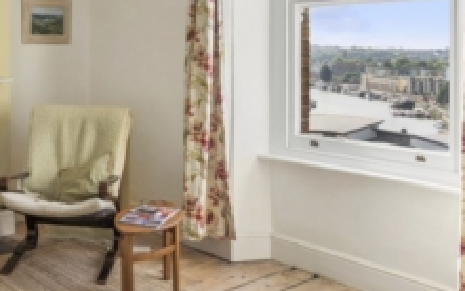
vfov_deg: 27.8
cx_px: 63
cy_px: 45
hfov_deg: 41.5
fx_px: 570
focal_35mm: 45
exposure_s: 1/50
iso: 160
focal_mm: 16
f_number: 8
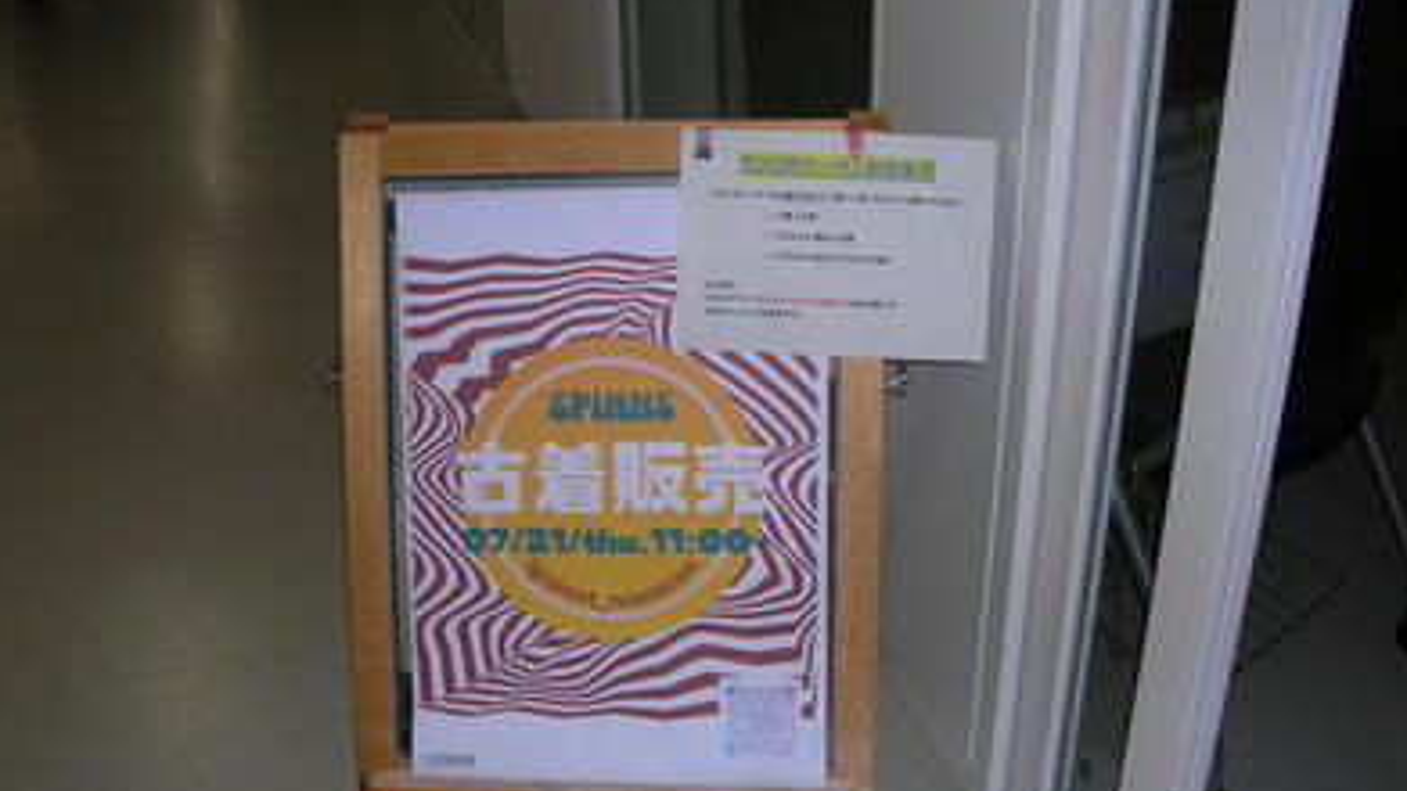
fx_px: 1455
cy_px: 521
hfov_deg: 51.6
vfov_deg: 30.2
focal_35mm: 39
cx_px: 705
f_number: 2.8
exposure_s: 1/60.1
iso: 50
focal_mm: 5.8
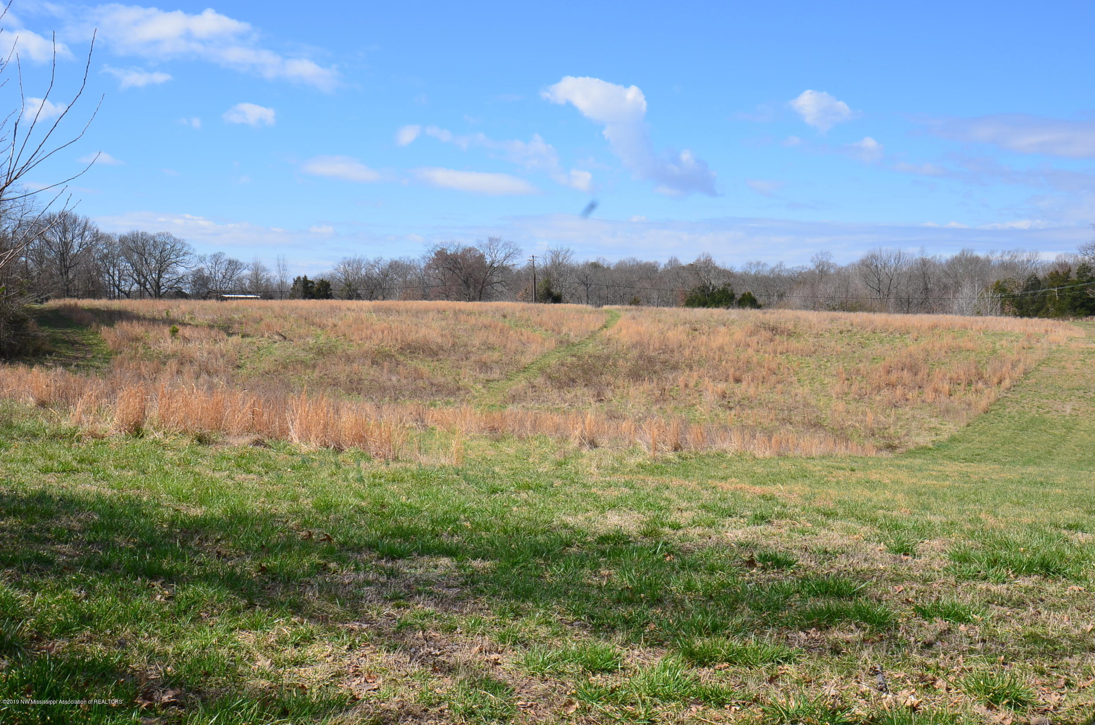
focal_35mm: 36
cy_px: 362
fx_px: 1093
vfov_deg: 36.7
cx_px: 548
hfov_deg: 53.2
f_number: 11
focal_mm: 24
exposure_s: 1/125
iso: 125
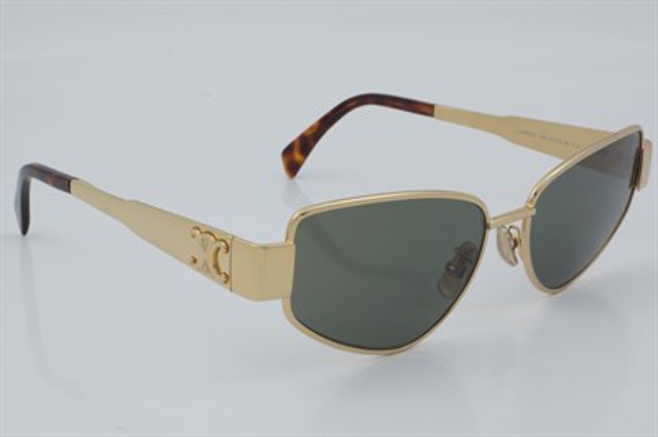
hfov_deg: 27.0
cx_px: 329
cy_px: 218
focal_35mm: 75
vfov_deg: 18.2
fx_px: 1370
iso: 100
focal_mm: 50
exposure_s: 1/4
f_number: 32
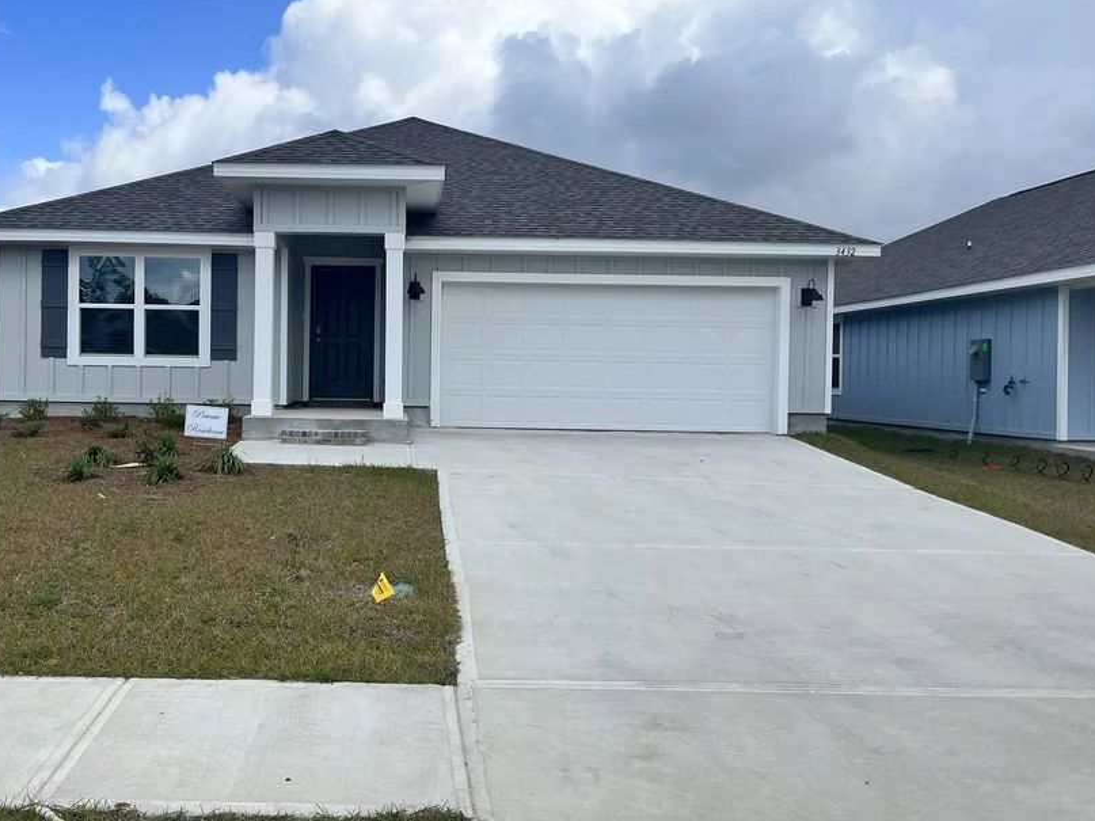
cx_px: 418
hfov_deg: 54.8
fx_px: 1044
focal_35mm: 33
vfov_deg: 42.9
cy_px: 365
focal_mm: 5.1
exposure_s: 1/4854
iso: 50
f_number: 1.6
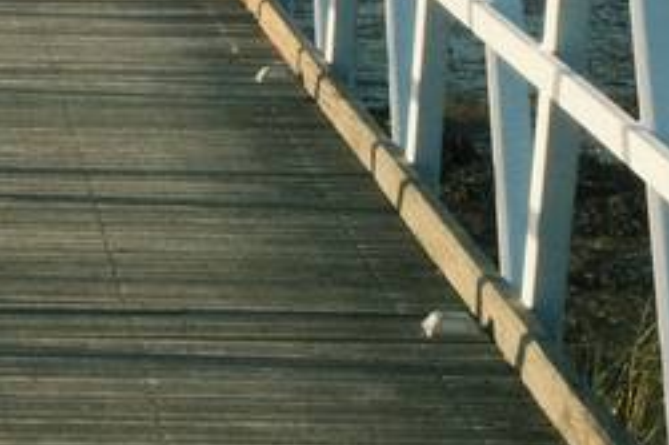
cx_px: -197
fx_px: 3788
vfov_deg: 6.4
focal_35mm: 204
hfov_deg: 9.9
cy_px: -604
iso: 640
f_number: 16
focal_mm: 21.2
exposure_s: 1/150
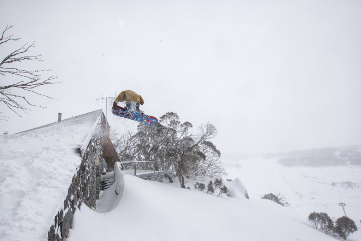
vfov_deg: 69.7
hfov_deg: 92.4
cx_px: 180
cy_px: 120
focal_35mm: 17
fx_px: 173
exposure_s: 1/3200
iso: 640
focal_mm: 11.5
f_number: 5.6
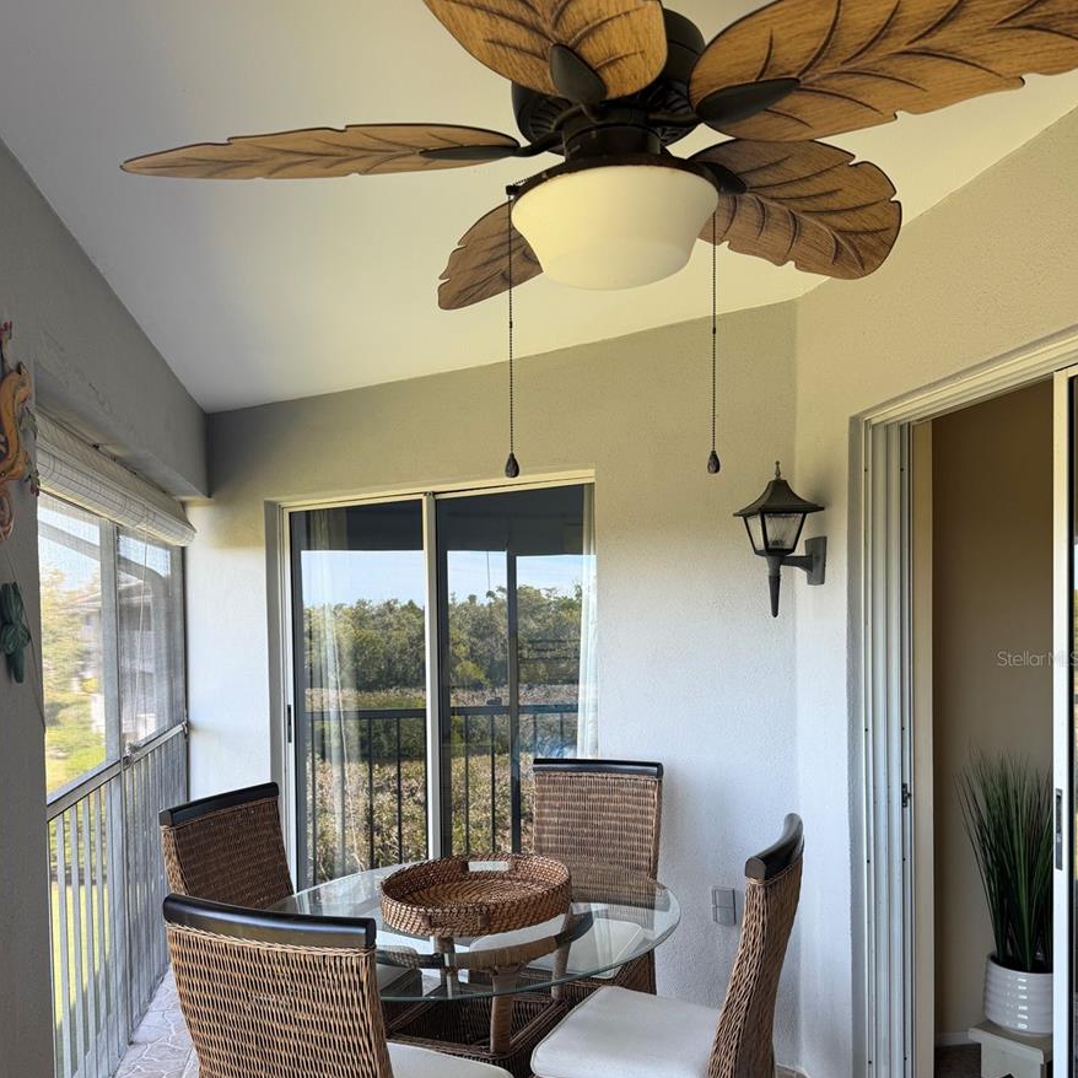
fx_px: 1022
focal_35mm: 29
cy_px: 658
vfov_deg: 55.1
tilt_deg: -1.3
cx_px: 532
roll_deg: +1.2
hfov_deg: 55.6
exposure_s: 1/147
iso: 50
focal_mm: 6.76
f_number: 1.78
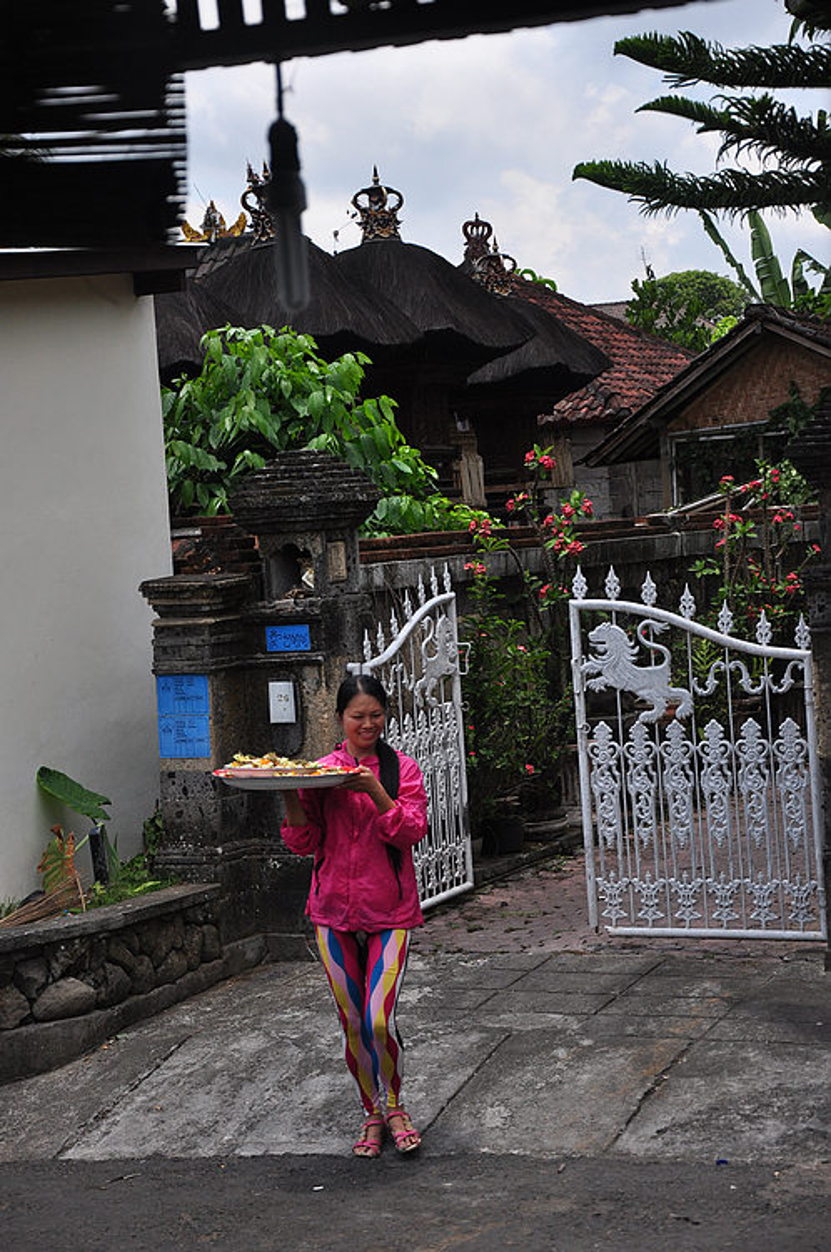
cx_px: 416
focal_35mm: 72
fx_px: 2500
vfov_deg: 28.1
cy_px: 626
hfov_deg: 18.9
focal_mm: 48
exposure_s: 1/2000
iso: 400
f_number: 4.8
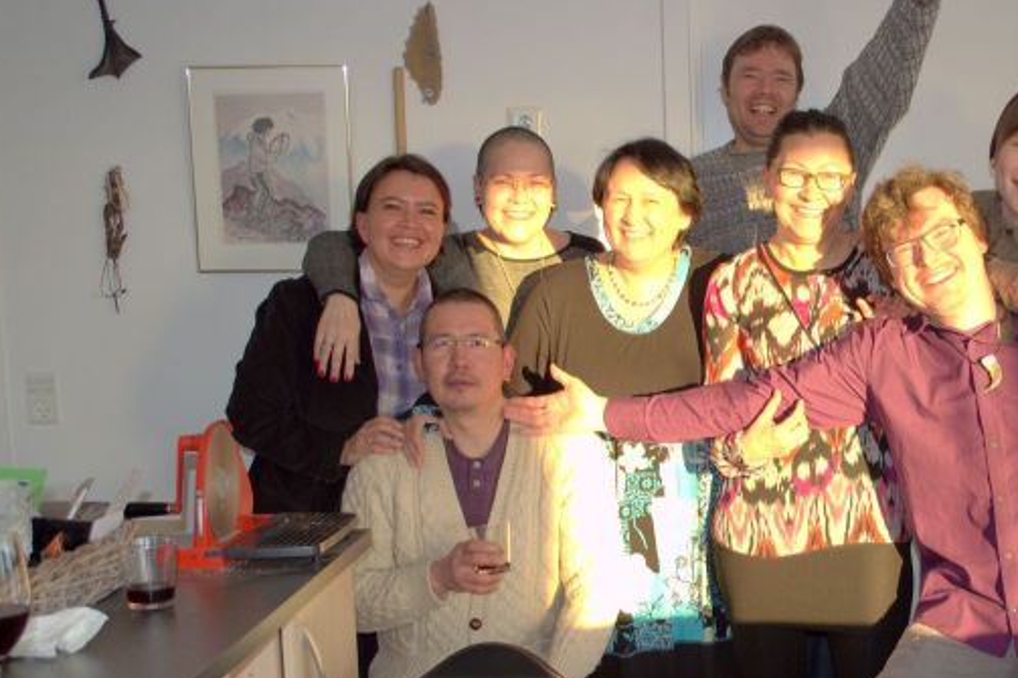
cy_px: 468
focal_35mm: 62
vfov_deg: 21.8
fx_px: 1753
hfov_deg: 31.8
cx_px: 763
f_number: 4.2
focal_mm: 26
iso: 400
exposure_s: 1/100
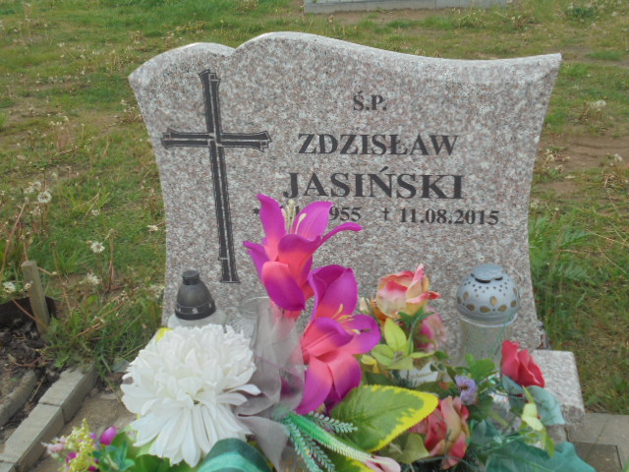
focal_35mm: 43
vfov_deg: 33.6
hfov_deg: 43.9
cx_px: 314
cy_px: 236
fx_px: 781
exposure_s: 1/125
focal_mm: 7.8
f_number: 4.5
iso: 100
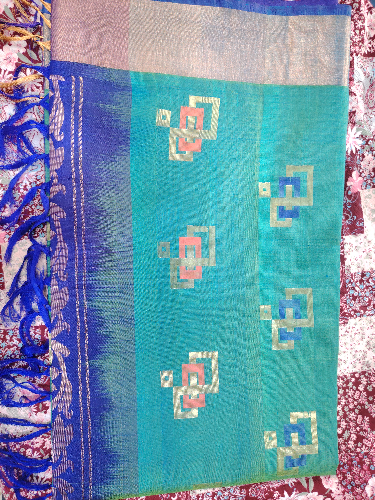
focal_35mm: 24
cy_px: 250
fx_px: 347
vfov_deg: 71.6
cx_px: 188
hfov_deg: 56.8
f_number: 1.75
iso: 794
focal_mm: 5.25
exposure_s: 1/33.3
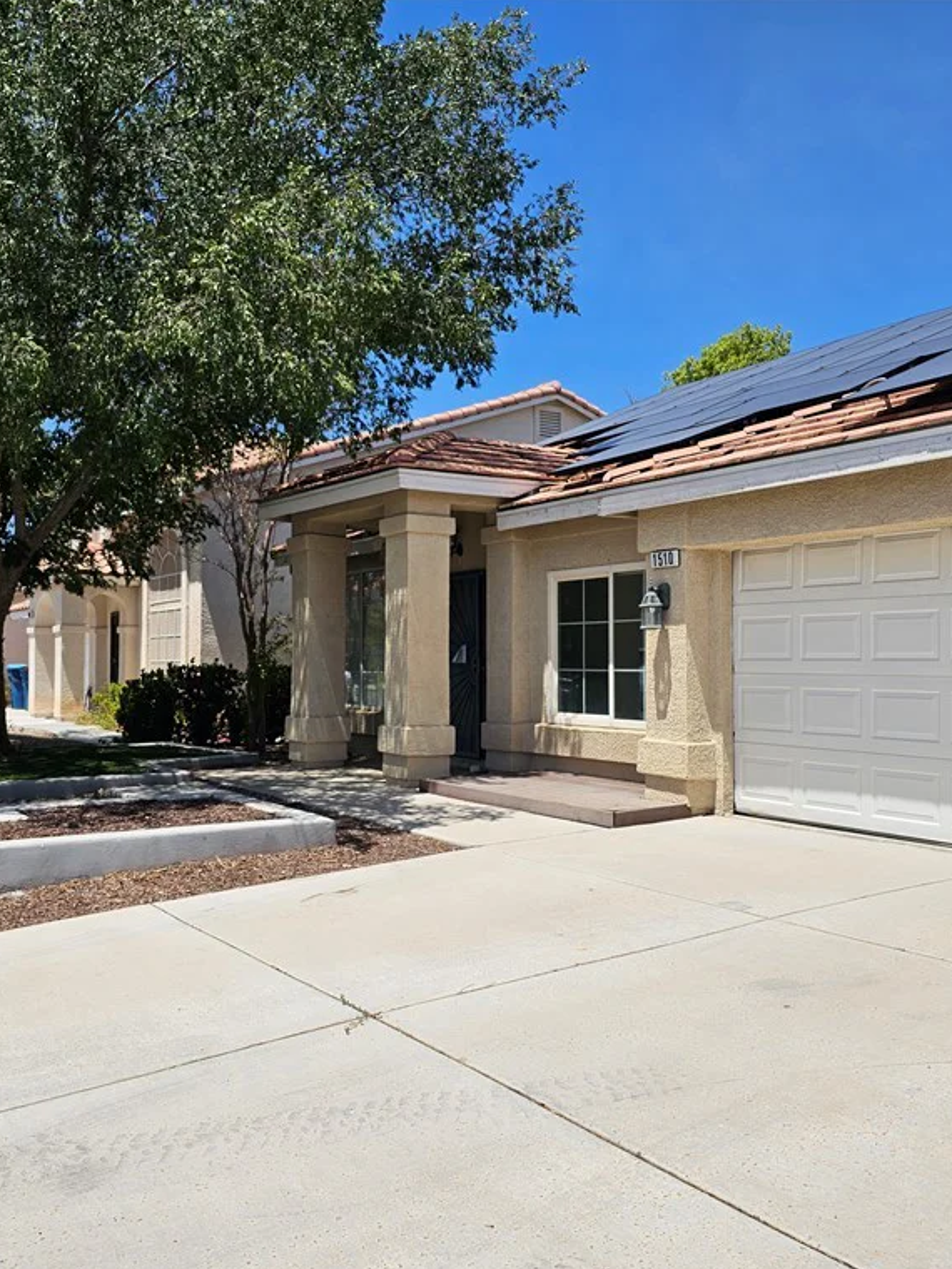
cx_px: 409
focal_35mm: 31
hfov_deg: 45.3
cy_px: 638
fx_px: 1137
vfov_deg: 58.4
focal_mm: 6.3
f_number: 1.7
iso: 12
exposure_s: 1/1623
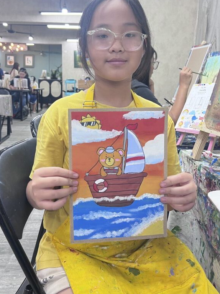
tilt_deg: -8.7
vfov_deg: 53.8
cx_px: 100
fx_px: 288
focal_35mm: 34
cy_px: 126
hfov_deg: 41.8
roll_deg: -2.1
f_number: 1.5
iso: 80
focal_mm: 5.7
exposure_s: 1/50
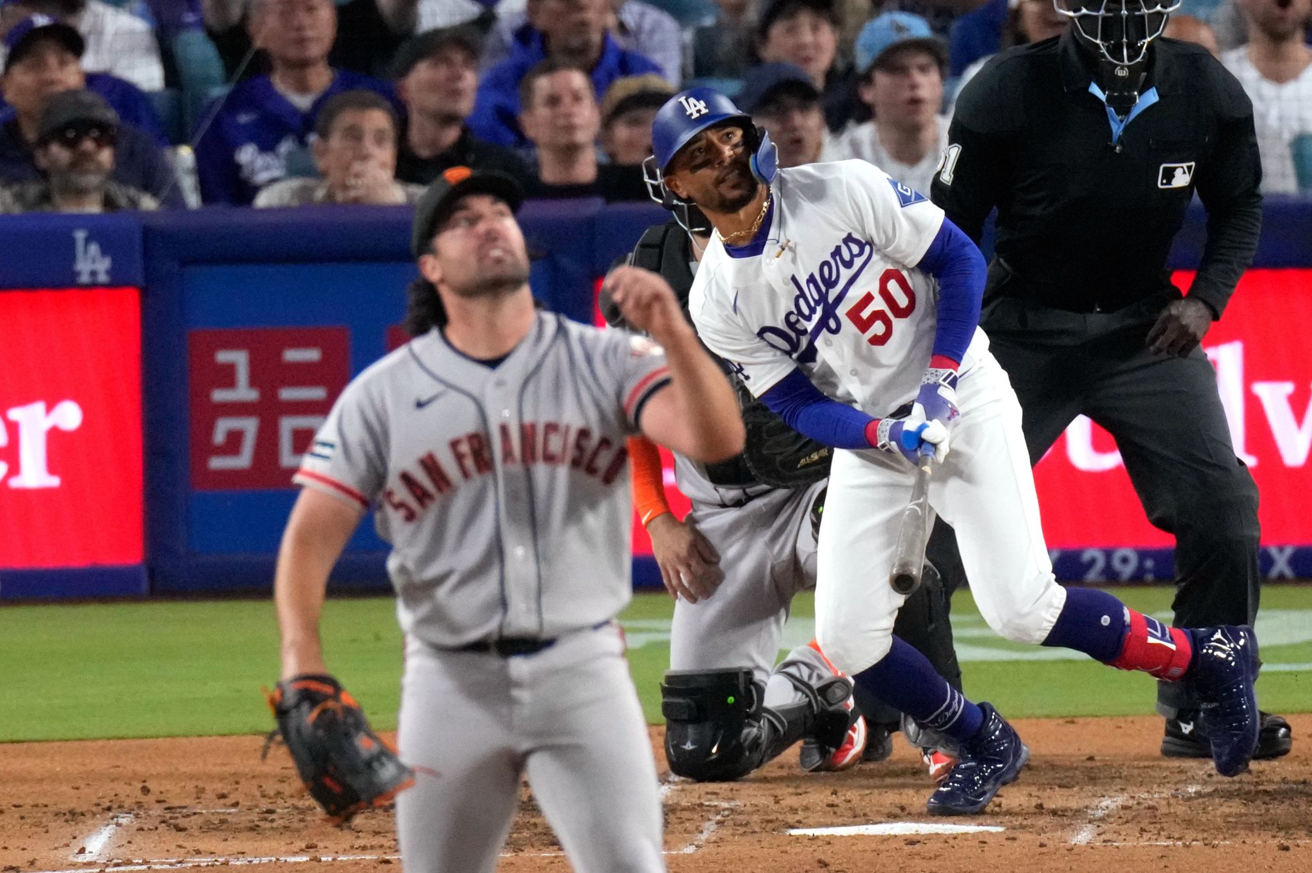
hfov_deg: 2.5
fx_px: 30602
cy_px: 436
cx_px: 656
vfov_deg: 1.6
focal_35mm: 840
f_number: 5.6
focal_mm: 840
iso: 6400
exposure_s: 1/1600
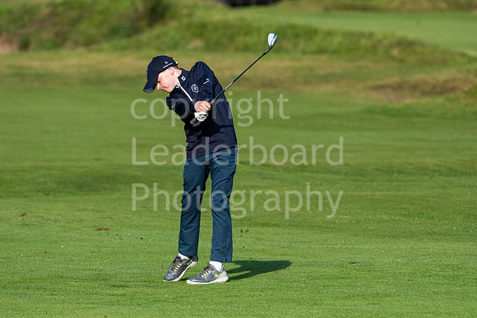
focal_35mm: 585
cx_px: 238
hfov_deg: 3.5
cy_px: 159
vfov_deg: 2.4
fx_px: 7753
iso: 1250
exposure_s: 1/2500
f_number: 6.3
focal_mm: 390
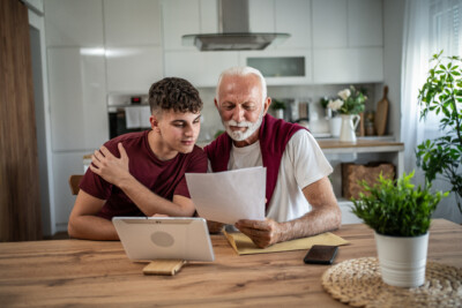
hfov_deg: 54.4
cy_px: 154
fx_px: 449
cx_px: 231
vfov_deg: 37.9
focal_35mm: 35
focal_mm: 35
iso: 640
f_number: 1.8
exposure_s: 1/250
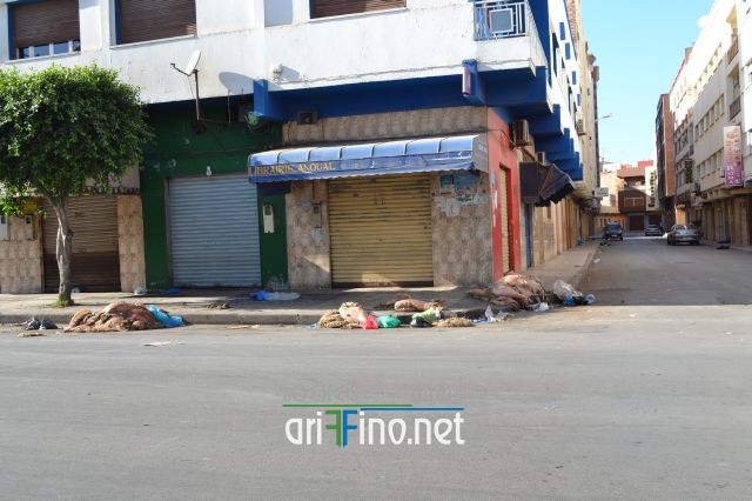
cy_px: 250
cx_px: 376
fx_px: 752
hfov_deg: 53.2
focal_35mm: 36
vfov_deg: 36.8
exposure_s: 1/200
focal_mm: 24
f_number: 7.1
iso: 100
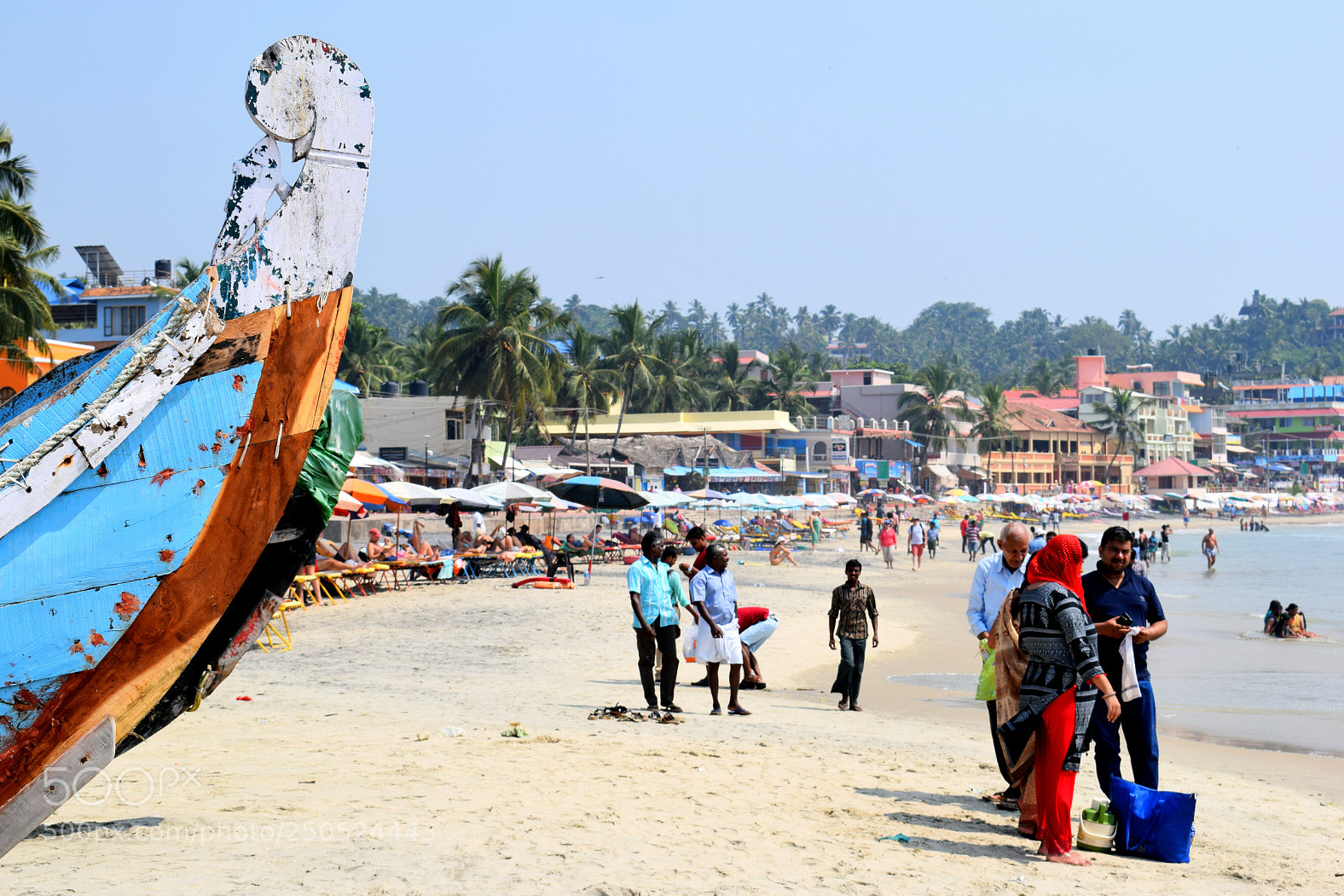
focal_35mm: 69
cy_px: 444
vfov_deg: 19.9
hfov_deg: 29.4
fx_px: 2558
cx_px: 672
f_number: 11
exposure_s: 1/500
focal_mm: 45
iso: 200
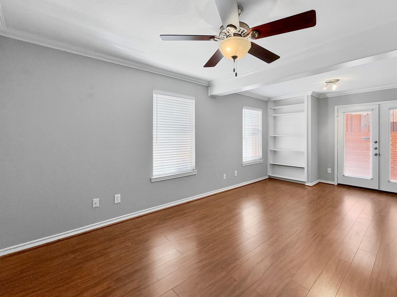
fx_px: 183
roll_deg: -0.2
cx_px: 214
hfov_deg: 94.3
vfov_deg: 78.0
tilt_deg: -0.2
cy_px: 137
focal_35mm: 16
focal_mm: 2.2
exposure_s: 1/120
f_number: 2.2
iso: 200
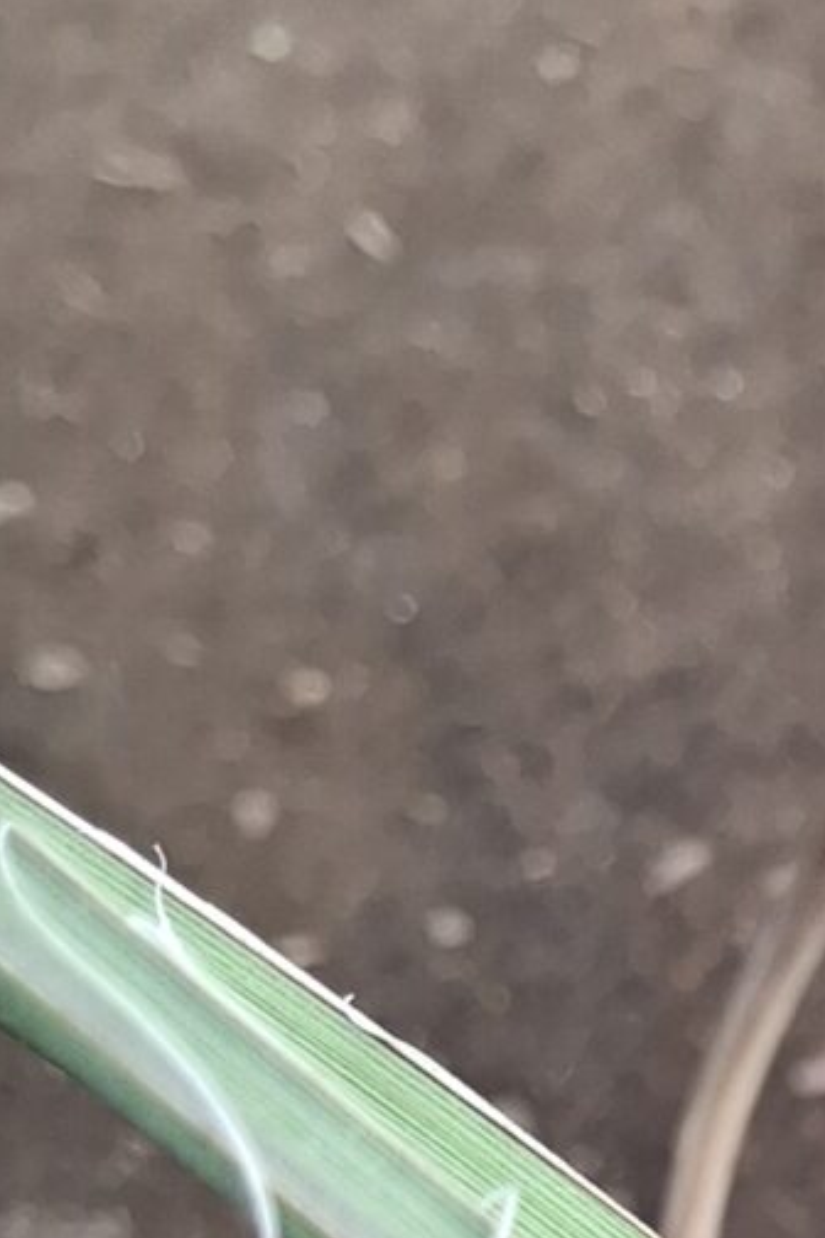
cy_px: 1945
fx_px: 4537
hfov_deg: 9.0
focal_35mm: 132
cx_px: 2171
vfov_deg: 14.3
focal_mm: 4.69
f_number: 1.8
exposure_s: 1/159
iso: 32
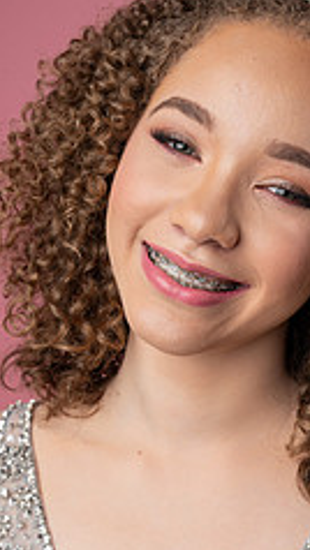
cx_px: 197
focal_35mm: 87
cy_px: 379
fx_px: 1270
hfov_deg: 13.9
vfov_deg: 24.3
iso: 125
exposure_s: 1/200
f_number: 7.1
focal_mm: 44
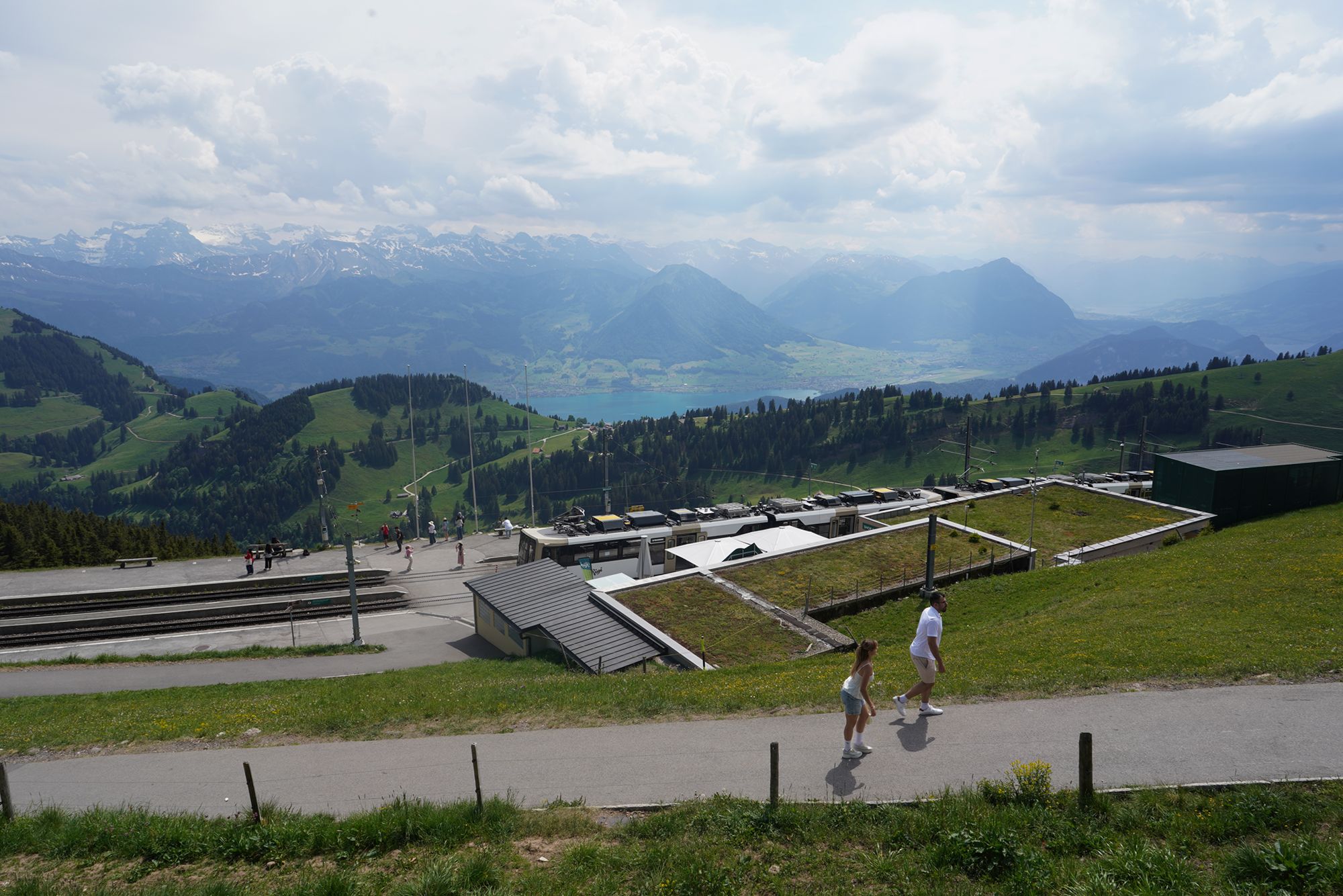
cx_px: 672
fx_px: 895
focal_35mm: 24
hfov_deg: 73.7
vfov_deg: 53.1
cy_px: 448
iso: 100
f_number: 14
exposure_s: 1/100
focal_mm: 24
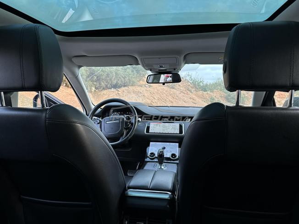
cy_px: 112
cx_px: 150
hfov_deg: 71.6
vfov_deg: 56.8
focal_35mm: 24
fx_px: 207
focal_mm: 6.86
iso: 80
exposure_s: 1/121
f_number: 1.78
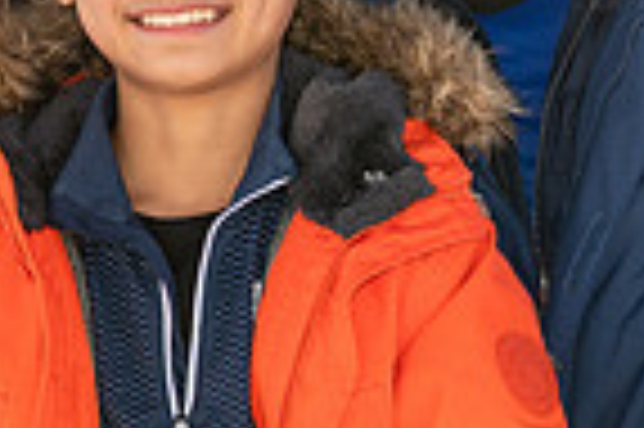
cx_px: 492
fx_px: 6111
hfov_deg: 6.0
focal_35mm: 342
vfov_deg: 4.0
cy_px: 115
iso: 100
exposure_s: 1/320
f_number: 4.5
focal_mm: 70
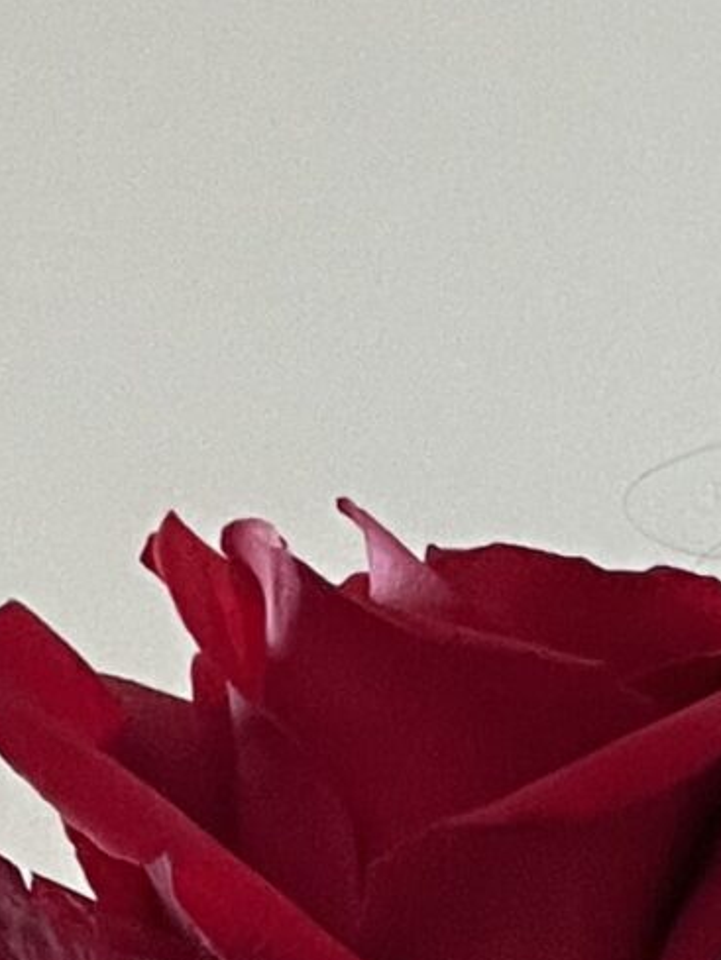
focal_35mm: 157
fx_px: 4358
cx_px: 1145
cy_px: 1869
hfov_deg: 9.2
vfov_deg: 11.4
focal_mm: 2.71
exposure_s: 1/60
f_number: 2.2
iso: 250
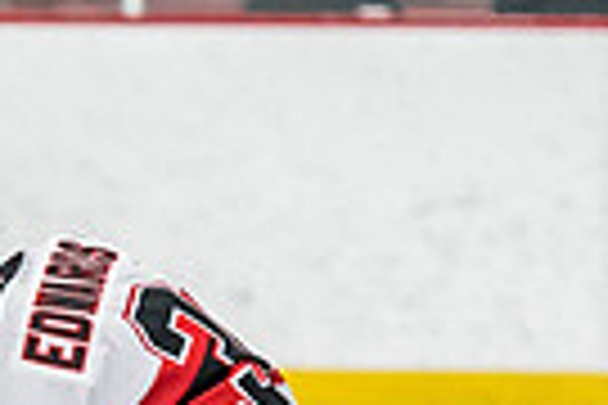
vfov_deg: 2.0
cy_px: 521
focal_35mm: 672
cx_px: -106
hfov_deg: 3.1
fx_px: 11348
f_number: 2.8
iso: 2200
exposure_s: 1/640
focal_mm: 116
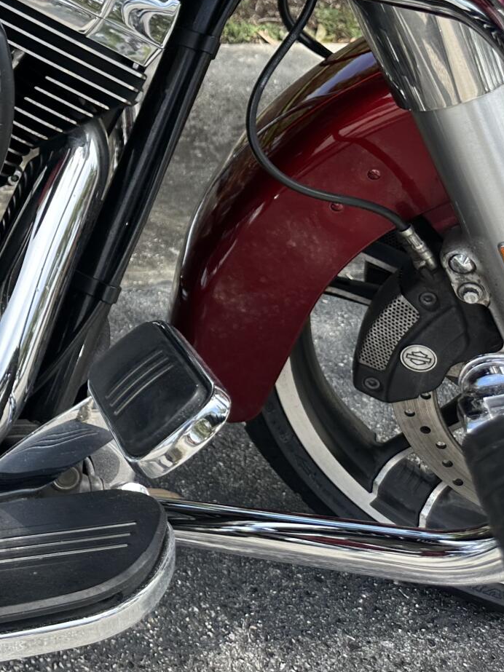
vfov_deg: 35.7
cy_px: 139
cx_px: -204
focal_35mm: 52
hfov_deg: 23.6
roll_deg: -3.2
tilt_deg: -27.7
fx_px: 1010
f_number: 1.78
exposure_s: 1/1198
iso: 80
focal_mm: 6.86
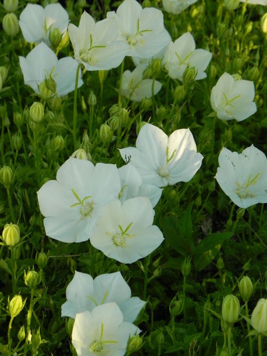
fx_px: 1327
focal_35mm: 129
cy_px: 178
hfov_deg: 11.5
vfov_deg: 15.3
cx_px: 134
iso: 160
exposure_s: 1/320
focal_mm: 23
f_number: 5
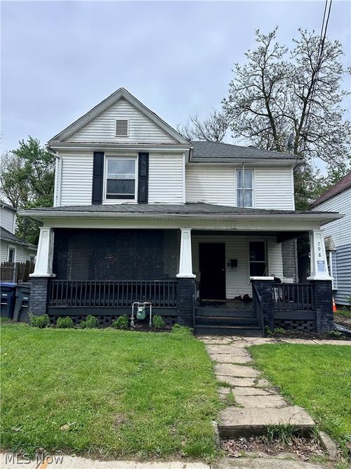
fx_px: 325
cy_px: 234
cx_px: 176
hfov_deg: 56.8
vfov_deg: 71.6
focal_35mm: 24
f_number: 1.78
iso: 80
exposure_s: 1/5000
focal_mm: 6.86
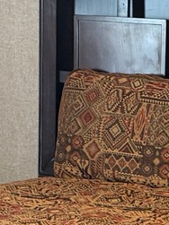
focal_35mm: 196
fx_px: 1277
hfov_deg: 7.4
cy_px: 313
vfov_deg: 9.9
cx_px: 291
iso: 250
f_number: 1.78
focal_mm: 6.76
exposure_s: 1/60
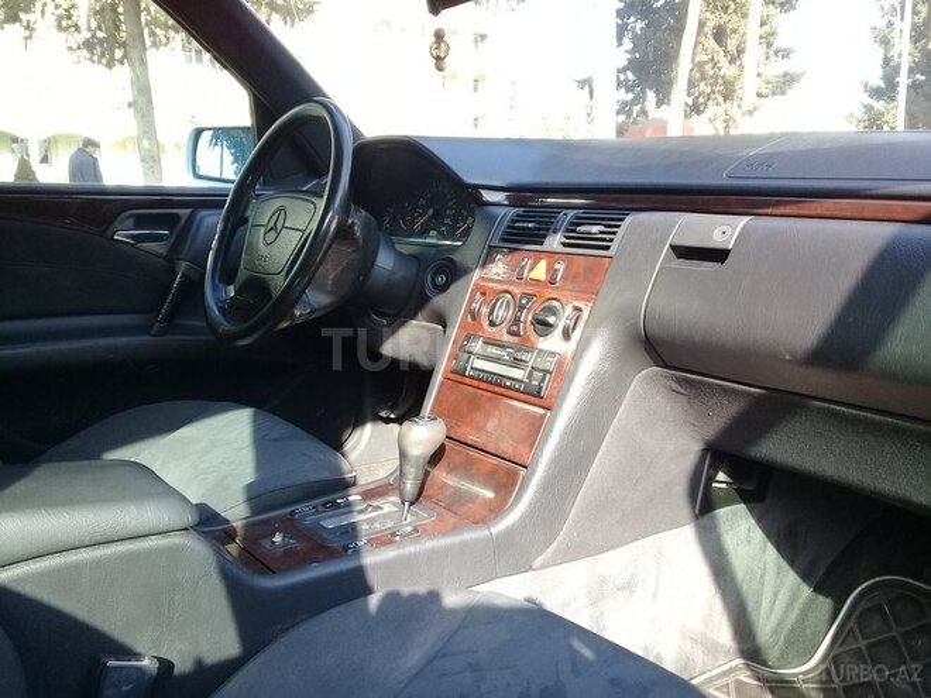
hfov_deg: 58.4
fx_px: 834
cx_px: 466
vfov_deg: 45.4
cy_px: 349
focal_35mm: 31
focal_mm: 3.3
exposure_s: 1/100
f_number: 2.2
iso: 64
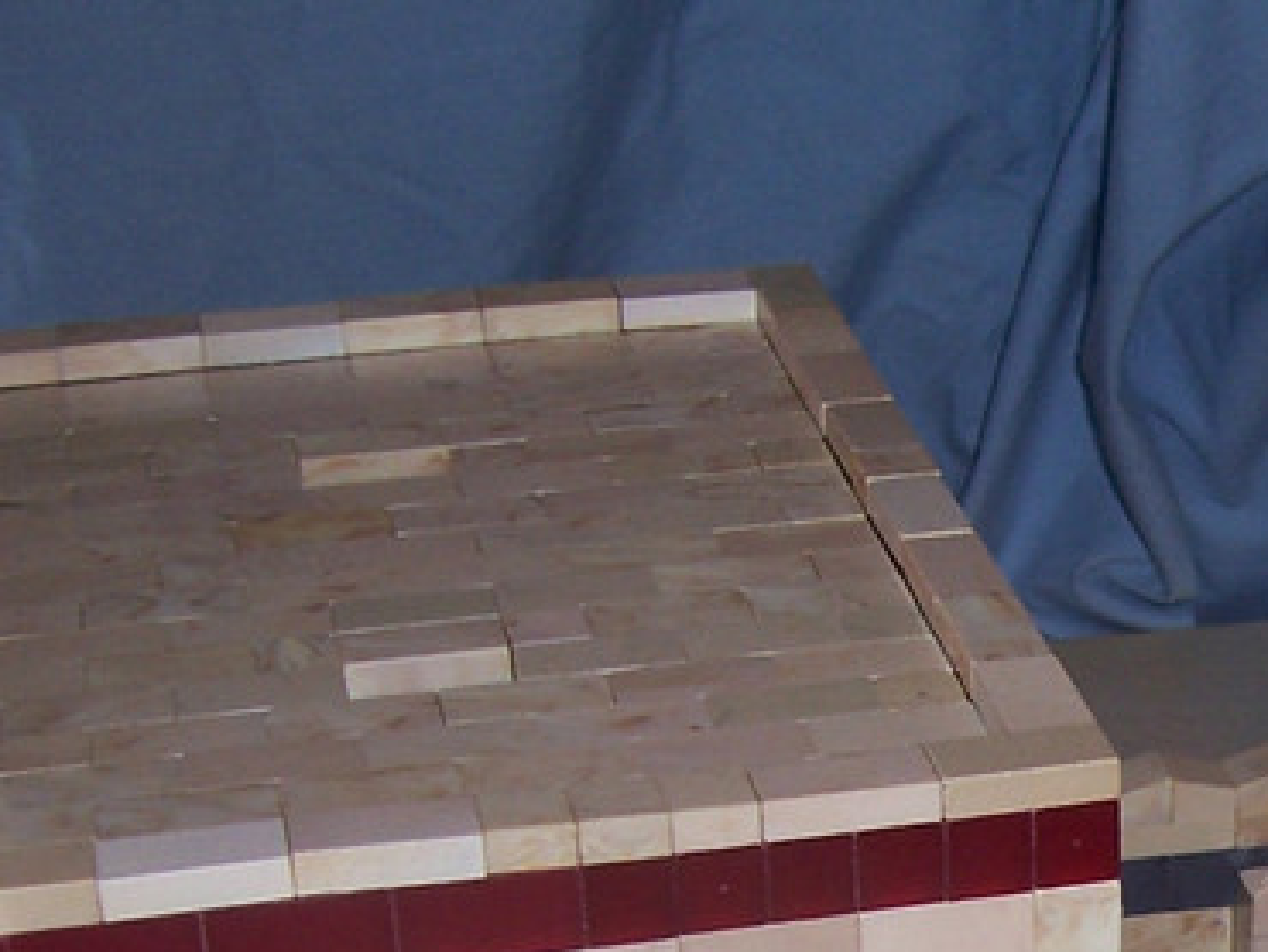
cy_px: 1233
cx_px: 1390
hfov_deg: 19.2
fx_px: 3592
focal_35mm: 98
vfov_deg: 14.5
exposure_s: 1/60
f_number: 2.7
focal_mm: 5.6
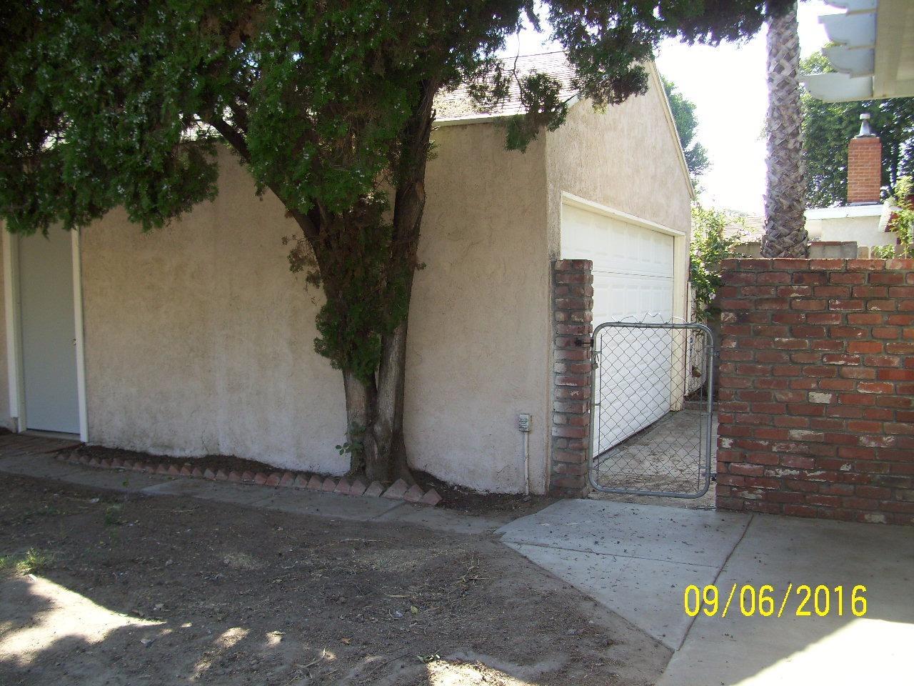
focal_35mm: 34
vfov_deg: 41.8
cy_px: 343
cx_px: 457
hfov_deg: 54.0
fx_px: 898
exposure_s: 1/125
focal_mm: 5.7
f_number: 2.9
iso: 80
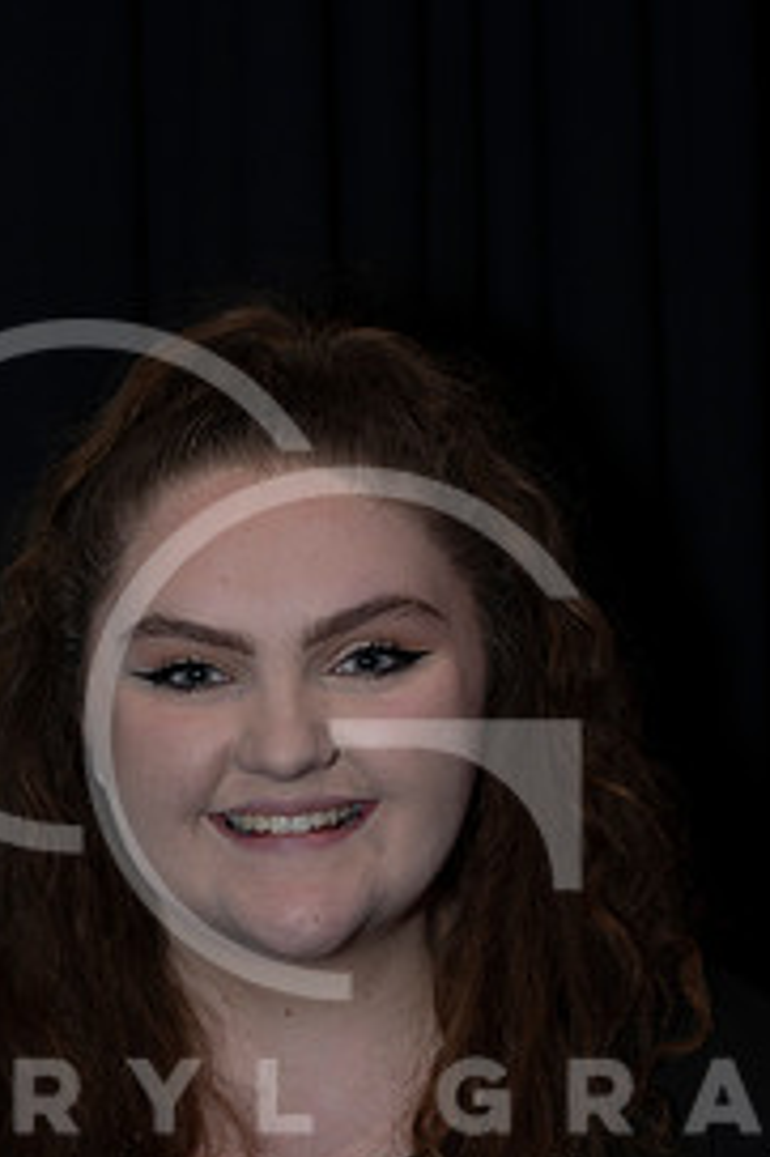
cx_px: 277
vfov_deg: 16.5
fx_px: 3983
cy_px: 774
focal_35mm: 124
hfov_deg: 11.0
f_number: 2.8
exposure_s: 1/400
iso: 250
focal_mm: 50
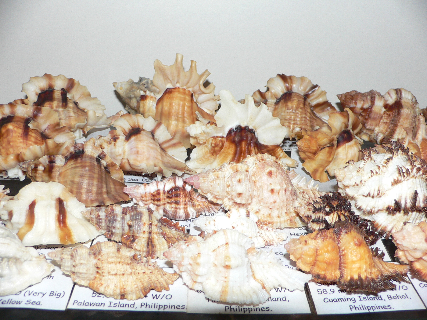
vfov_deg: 40.7
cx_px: 214
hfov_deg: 52.6
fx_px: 432
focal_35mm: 35
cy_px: 160
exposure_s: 1/60
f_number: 2.8
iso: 100
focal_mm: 4.6
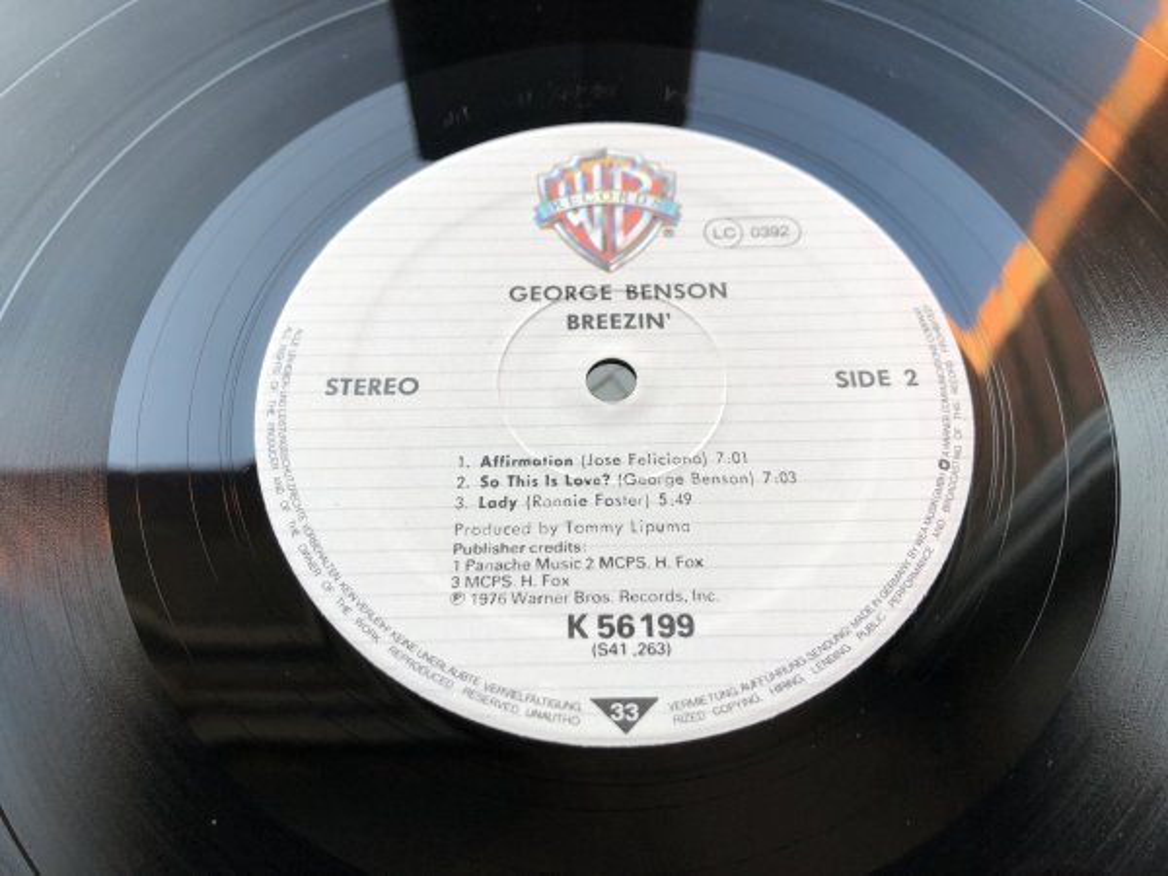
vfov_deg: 49.7
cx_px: 584
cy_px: 438
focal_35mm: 28
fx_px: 945
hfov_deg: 63.4
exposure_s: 1/120
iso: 64
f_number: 1.8
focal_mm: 3.99
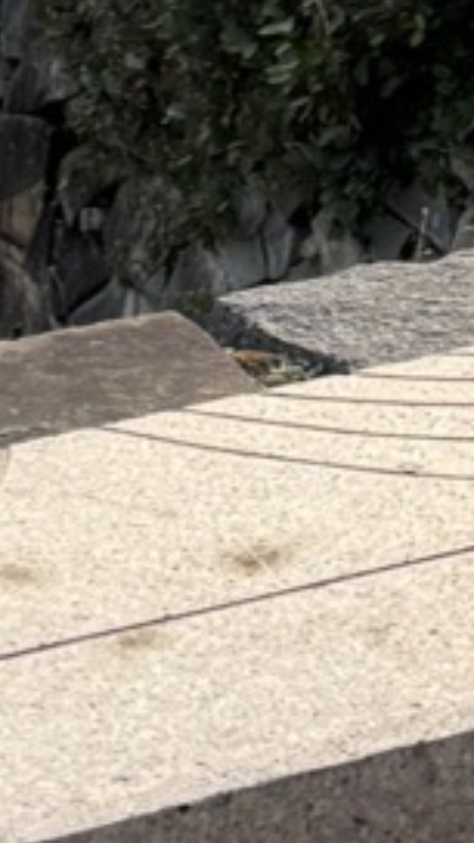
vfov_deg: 9.9
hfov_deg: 5.8
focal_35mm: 208
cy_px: -552
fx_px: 4648
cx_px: 465
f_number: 1.6
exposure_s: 1/4950
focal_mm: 5.96
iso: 50
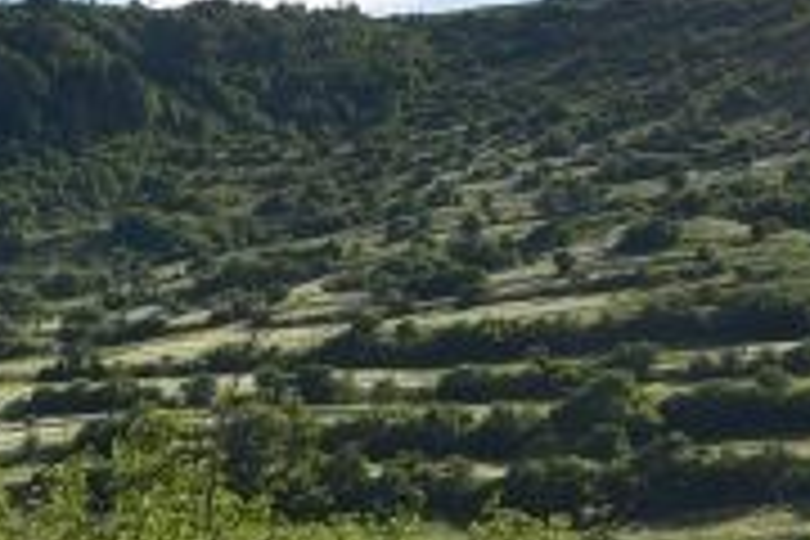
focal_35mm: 362
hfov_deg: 5.5
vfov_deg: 3.8
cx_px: -1107
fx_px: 8144
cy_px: 641
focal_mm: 50
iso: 160
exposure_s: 1/125
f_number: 16
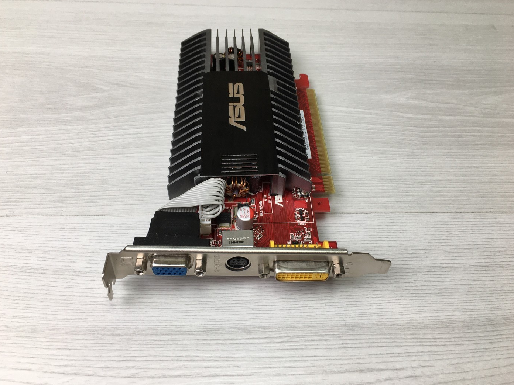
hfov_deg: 60.0
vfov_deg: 46.8
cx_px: 256
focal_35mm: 30
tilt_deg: -52.8
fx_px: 445
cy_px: 190
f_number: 2.2
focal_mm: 4.15
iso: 40
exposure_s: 1/100
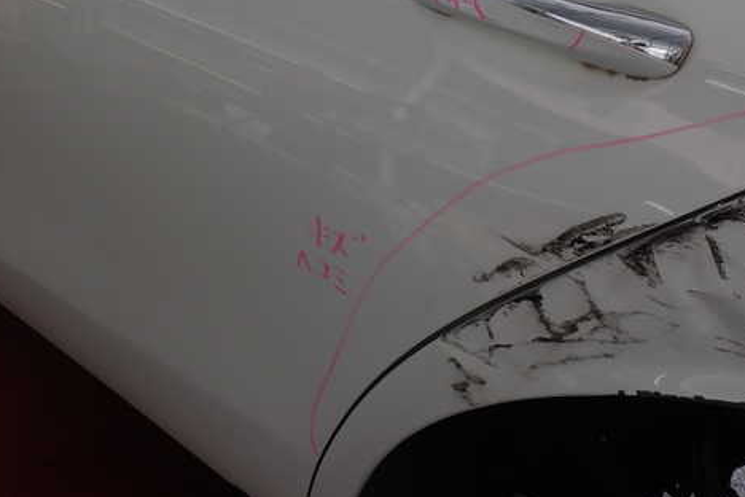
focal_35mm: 40
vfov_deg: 33.3
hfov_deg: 48.3
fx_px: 828
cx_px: 431
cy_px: 201
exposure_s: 1/80
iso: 100
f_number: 3.2
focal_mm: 5.4
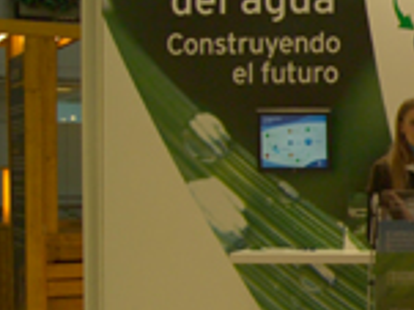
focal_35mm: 111
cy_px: 162
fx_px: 1326
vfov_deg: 13.3
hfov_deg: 15.9
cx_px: 663
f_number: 6.7
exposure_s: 1/20
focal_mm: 29
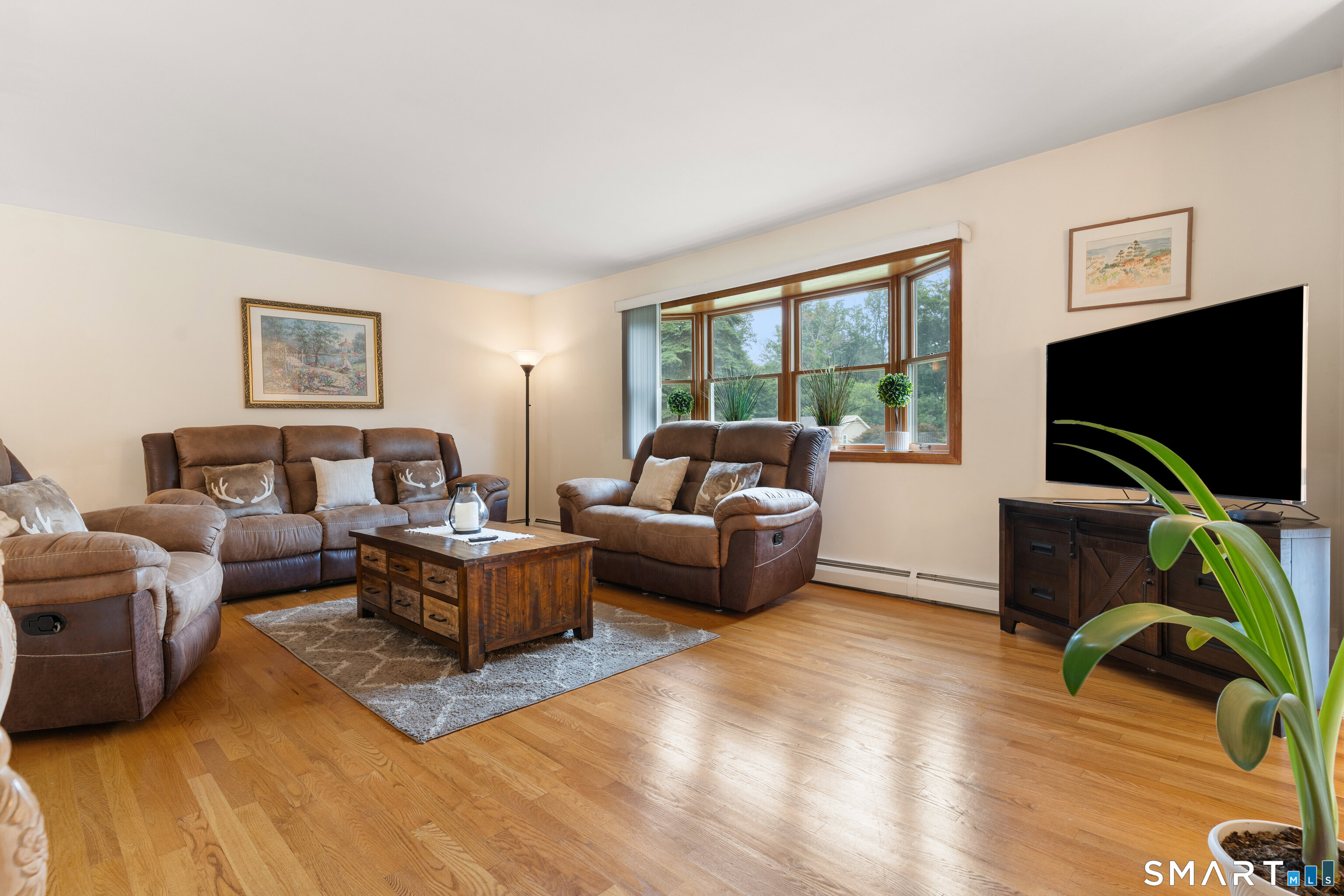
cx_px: 672
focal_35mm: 17
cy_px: 448
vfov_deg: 70.4
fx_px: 635
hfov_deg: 93.3
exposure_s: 1/1.67
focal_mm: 17
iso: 320
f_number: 8
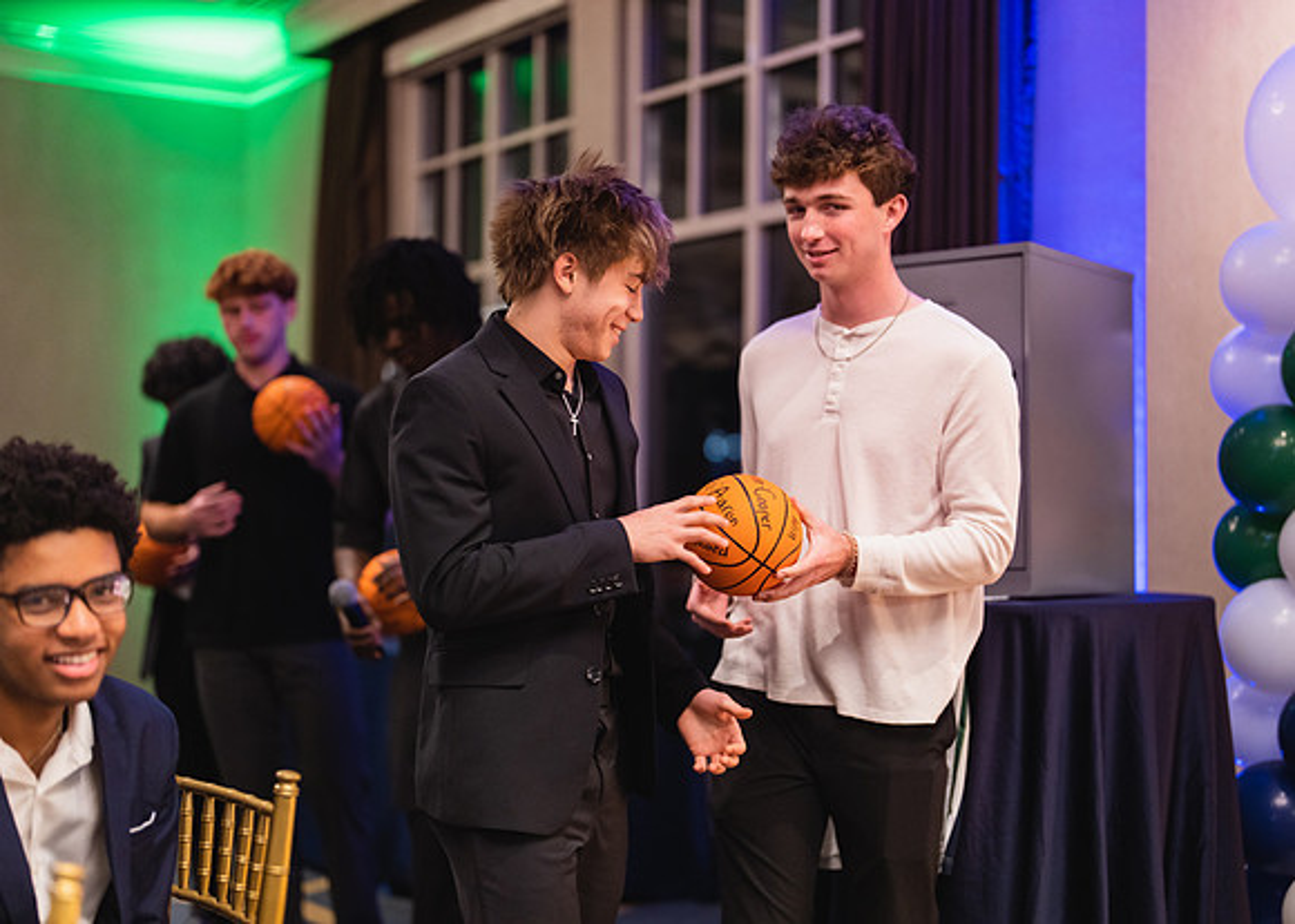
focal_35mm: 52
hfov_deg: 37.2
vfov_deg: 27.0
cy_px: 462
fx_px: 1926
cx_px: 648
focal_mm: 50
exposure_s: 1/400
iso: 1250
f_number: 1.2
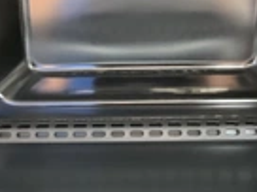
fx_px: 631
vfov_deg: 17.1
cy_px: 173
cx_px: 91
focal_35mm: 85
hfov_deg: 22.9
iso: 125
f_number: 1.8
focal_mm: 3
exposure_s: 1/60
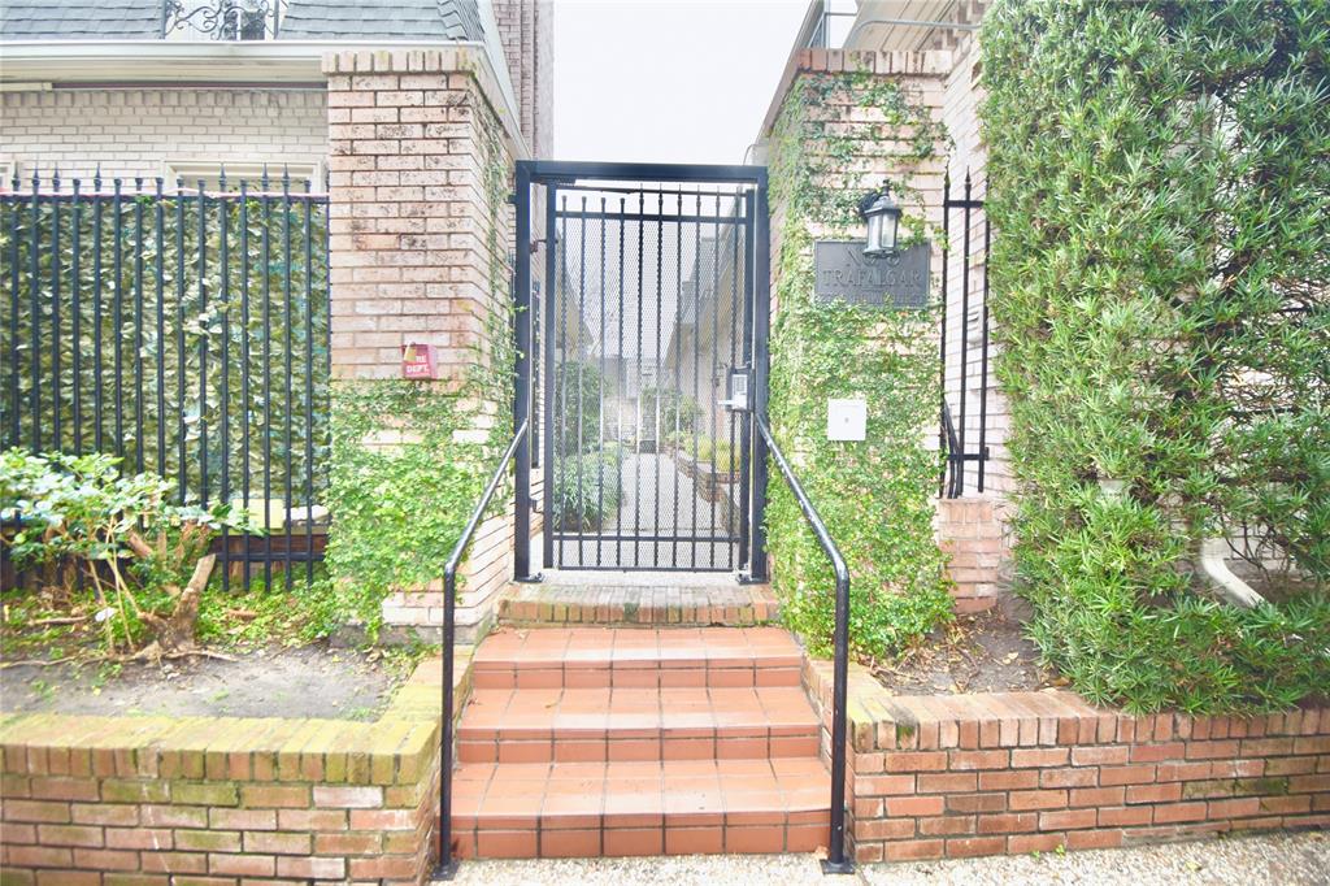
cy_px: 443
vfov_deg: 69.6
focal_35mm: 17
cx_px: 665
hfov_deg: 92.5
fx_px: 637
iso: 125
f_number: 4.8
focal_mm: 11.5
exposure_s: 1/60
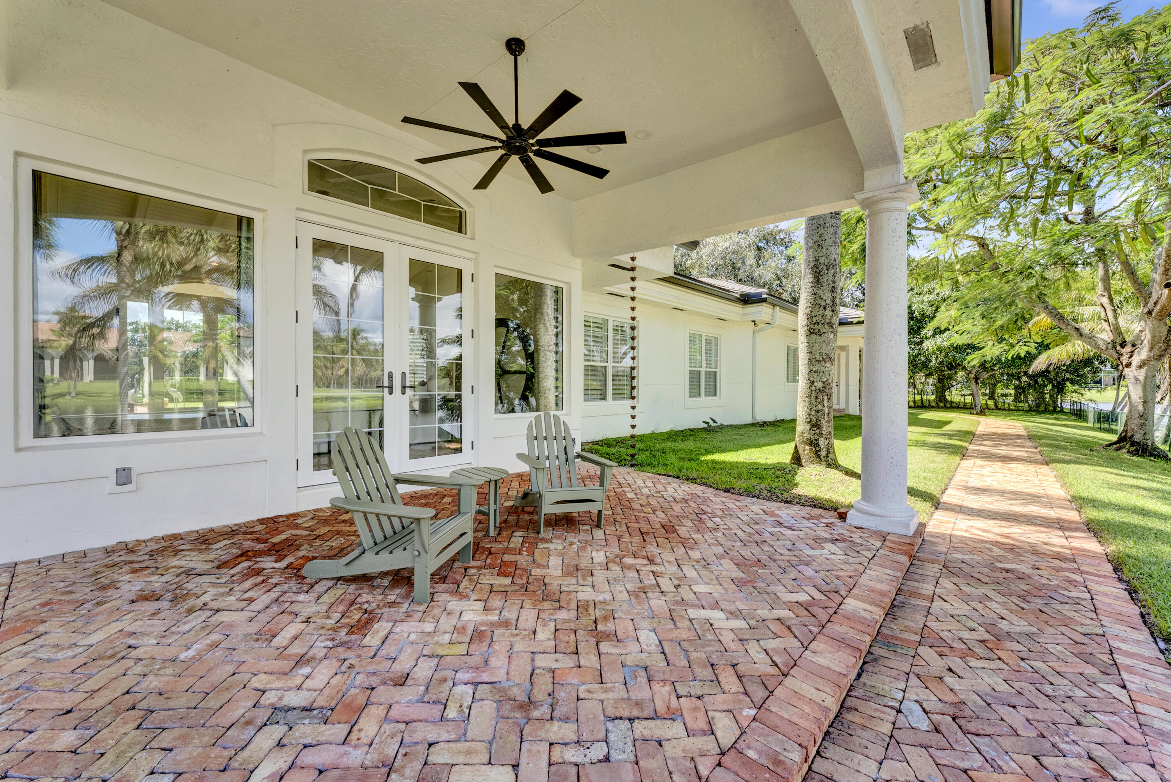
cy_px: 391
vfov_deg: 81.3
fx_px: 456
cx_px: 586
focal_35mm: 14
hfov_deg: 104.2
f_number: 10
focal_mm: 14
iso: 320
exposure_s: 1/125
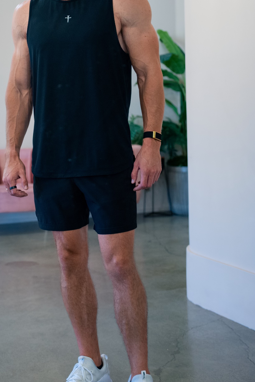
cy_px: 131
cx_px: 90
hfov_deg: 18.7
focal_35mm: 73
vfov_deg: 27.5
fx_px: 775
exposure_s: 1/250
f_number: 2.8
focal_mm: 42
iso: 500
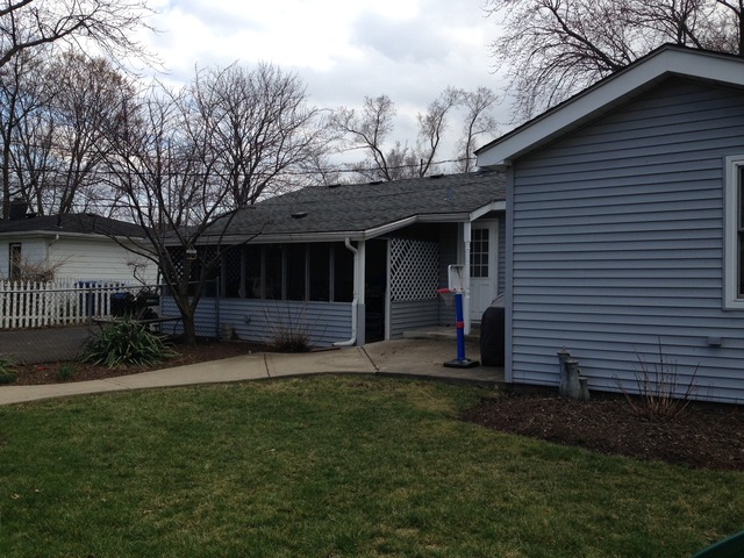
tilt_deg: -0.6
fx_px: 709
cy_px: 279
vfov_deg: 42.9
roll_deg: -1.6
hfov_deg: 55.4
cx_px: 372
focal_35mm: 33
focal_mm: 4.12
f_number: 2.4
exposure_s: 1/630
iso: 50
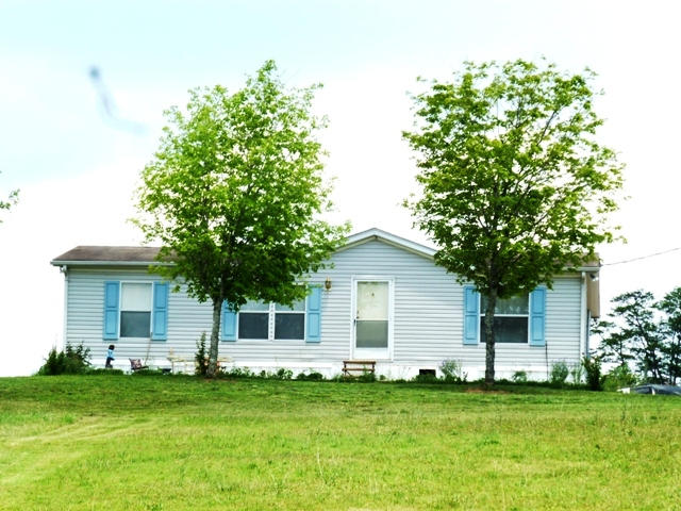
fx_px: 3876
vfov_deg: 7.5
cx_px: 340
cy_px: 256
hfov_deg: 10.0
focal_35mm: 197
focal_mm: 35.2
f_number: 8
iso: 100
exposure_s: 1/60
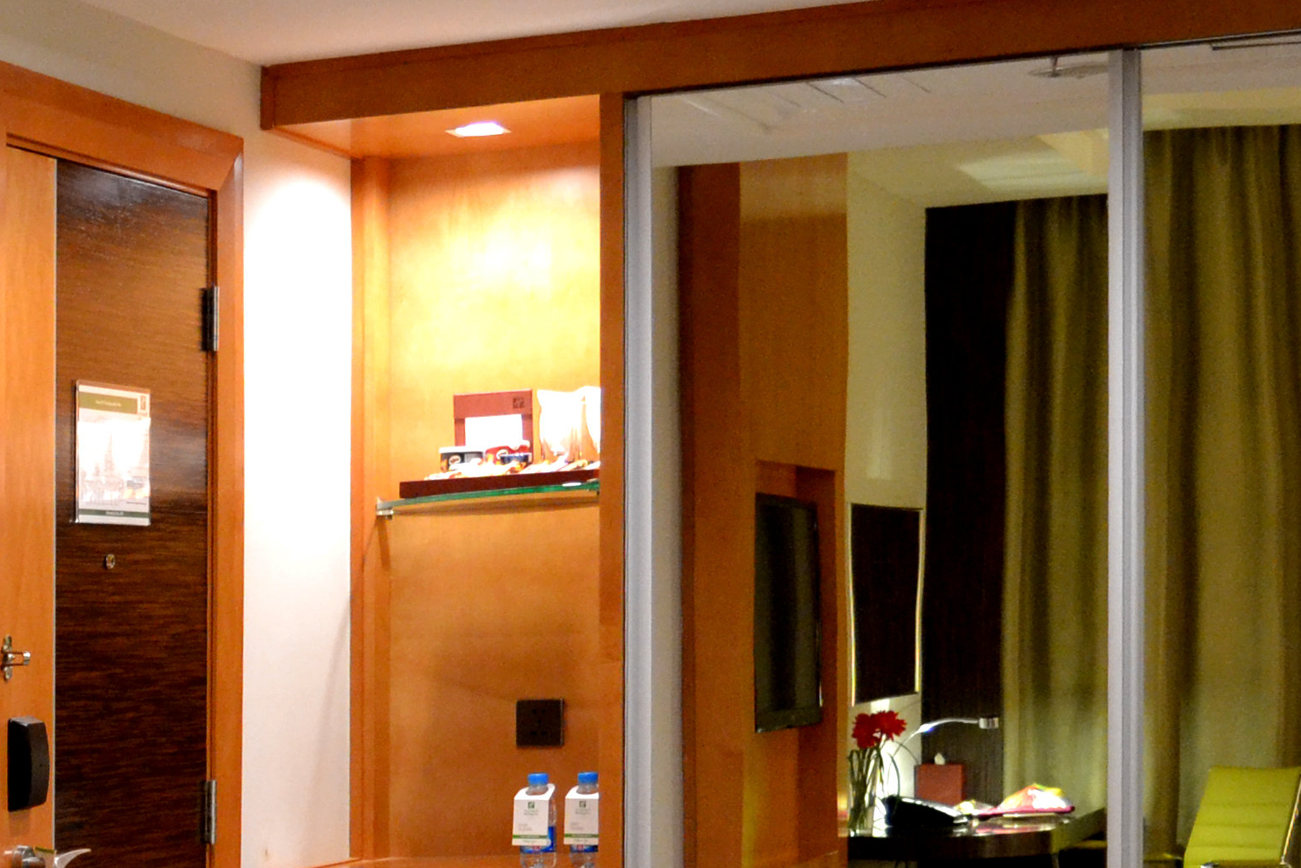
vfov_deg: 13.7
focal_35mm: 99
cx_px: -186
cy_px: 777
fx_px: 3577
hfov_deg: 19.6
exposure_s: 1/15
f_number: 4
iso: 1600
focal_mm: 22
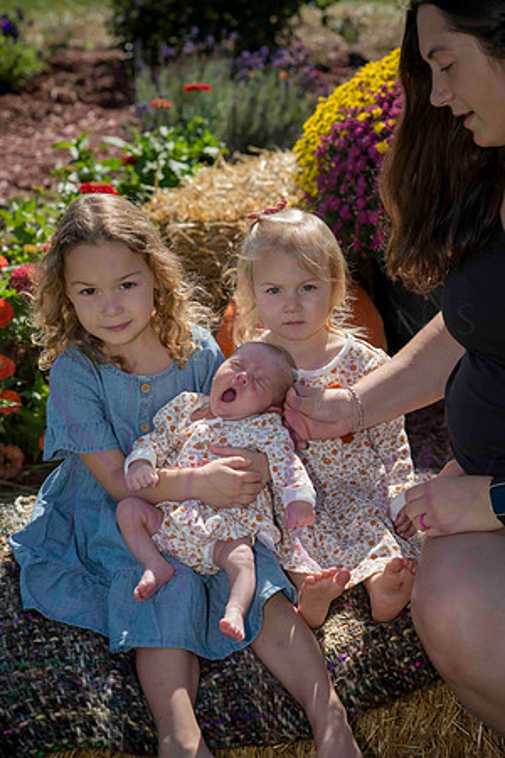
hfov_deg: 16.1
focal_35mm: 85
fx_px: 1788
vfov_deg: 23.9
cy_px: 379
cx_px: 252
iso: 400
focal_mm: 85
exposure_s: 1/1250
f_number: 5.6
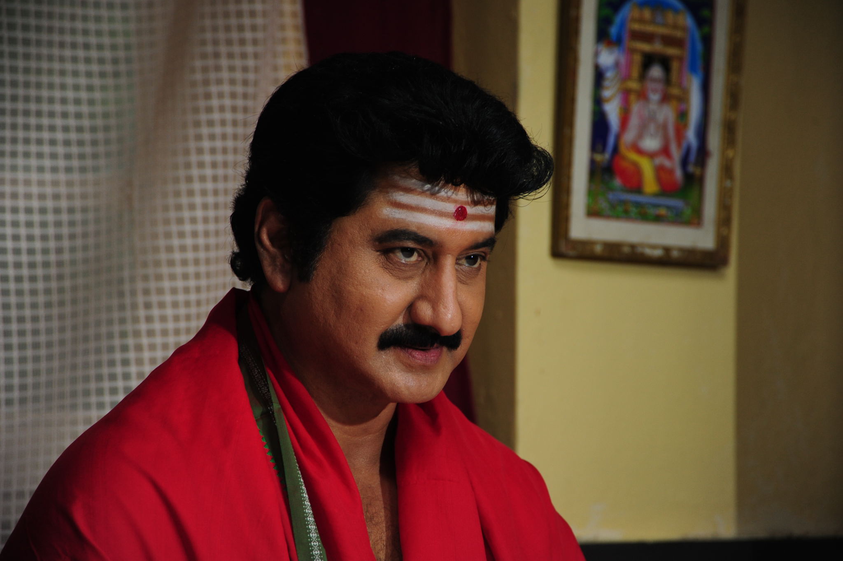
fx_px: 2808
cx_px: 422
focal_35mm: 120
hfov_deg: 17.1
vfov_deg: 11.4
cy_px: 280
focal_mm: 120
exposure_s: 1/125
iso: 800
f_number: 5.6
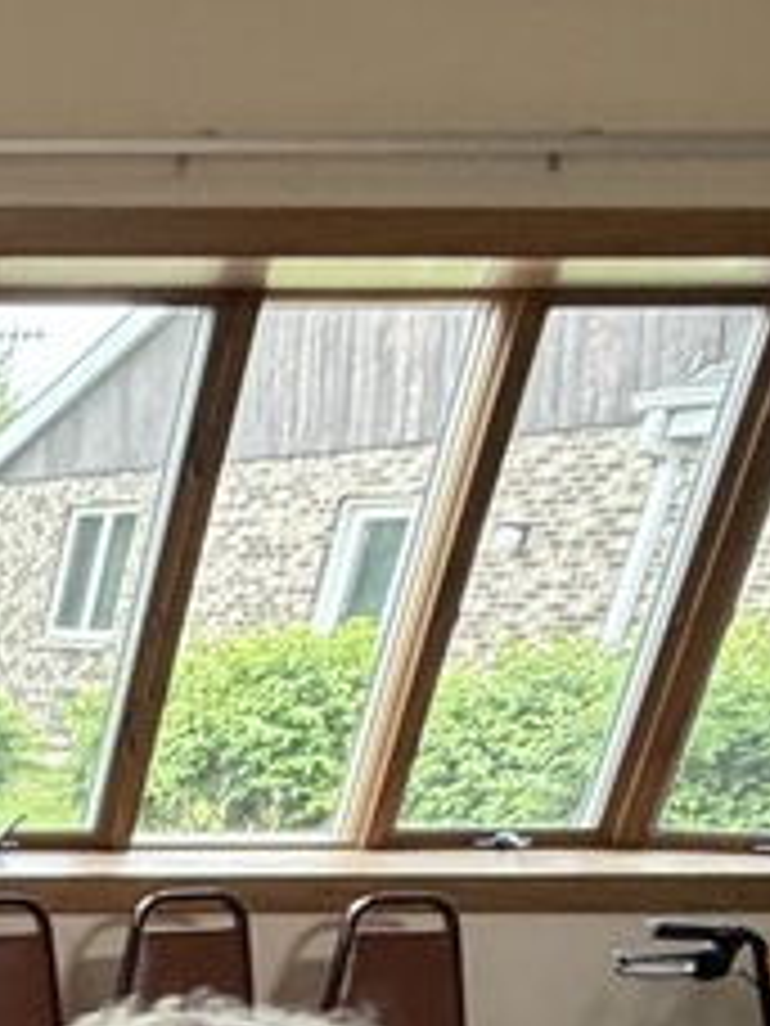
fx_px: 1869
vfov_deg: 24.9
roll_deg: -0.3
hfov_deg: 15.7
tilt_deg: -26.4
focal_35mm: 63
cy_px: 1467
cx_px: -946
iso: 250
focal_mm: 2.22
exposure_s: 1/60
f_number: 2.2
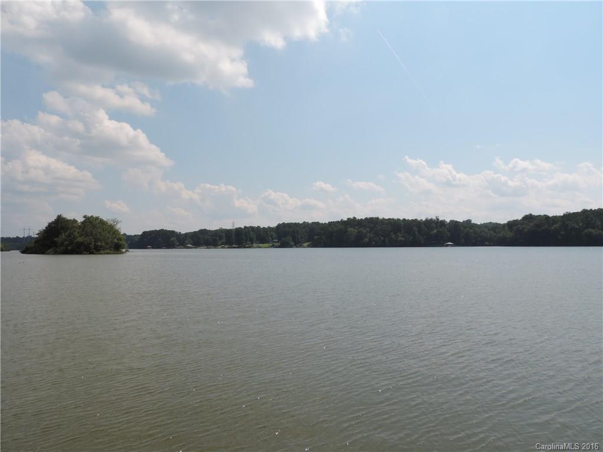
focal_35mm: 24
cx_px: 302
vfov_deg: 56.8
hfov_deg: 71.6
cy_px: 226
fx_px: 418
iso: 80
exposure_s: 1/1250
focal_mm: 4.3
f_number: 3.7
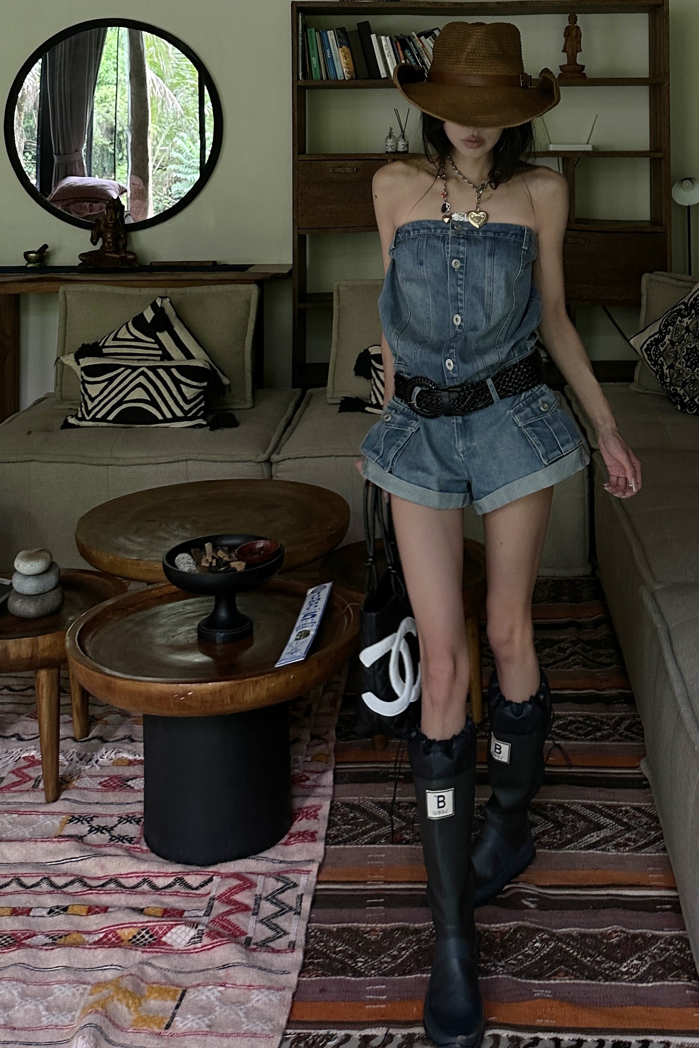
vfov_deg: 41.7
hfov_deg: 30.4
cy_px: 152
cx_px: 440
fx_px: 1281
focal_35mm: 44
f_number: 1.78
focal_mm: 6.86
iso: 200
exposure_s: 1/50
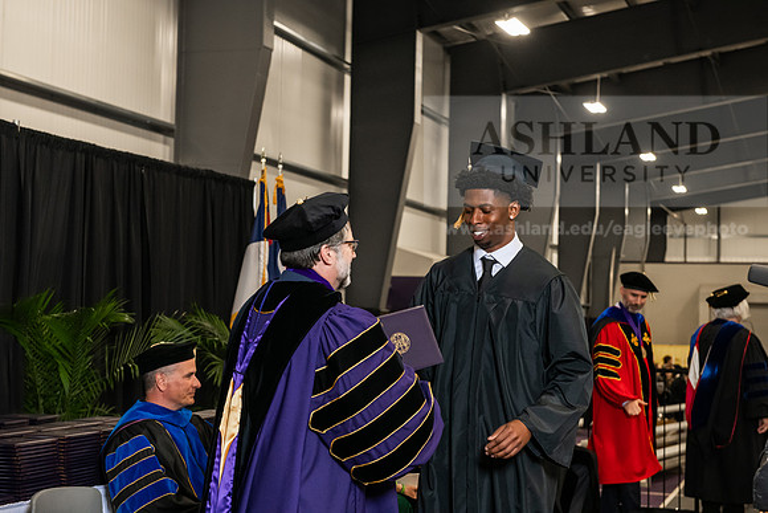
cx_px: 384
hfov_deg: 33.4
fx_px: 1280
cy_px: 256
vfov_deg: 22.6
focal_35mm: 60
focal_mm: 60
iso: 2500
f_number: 5
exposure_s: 1/200
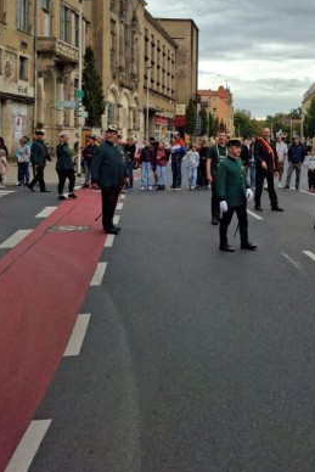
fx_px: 485
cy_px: 142
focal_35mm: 37
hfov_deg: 34.9
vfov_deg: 50.5
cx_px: 251
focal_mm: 5.54
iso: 50
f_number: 1.8
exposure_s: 1/550
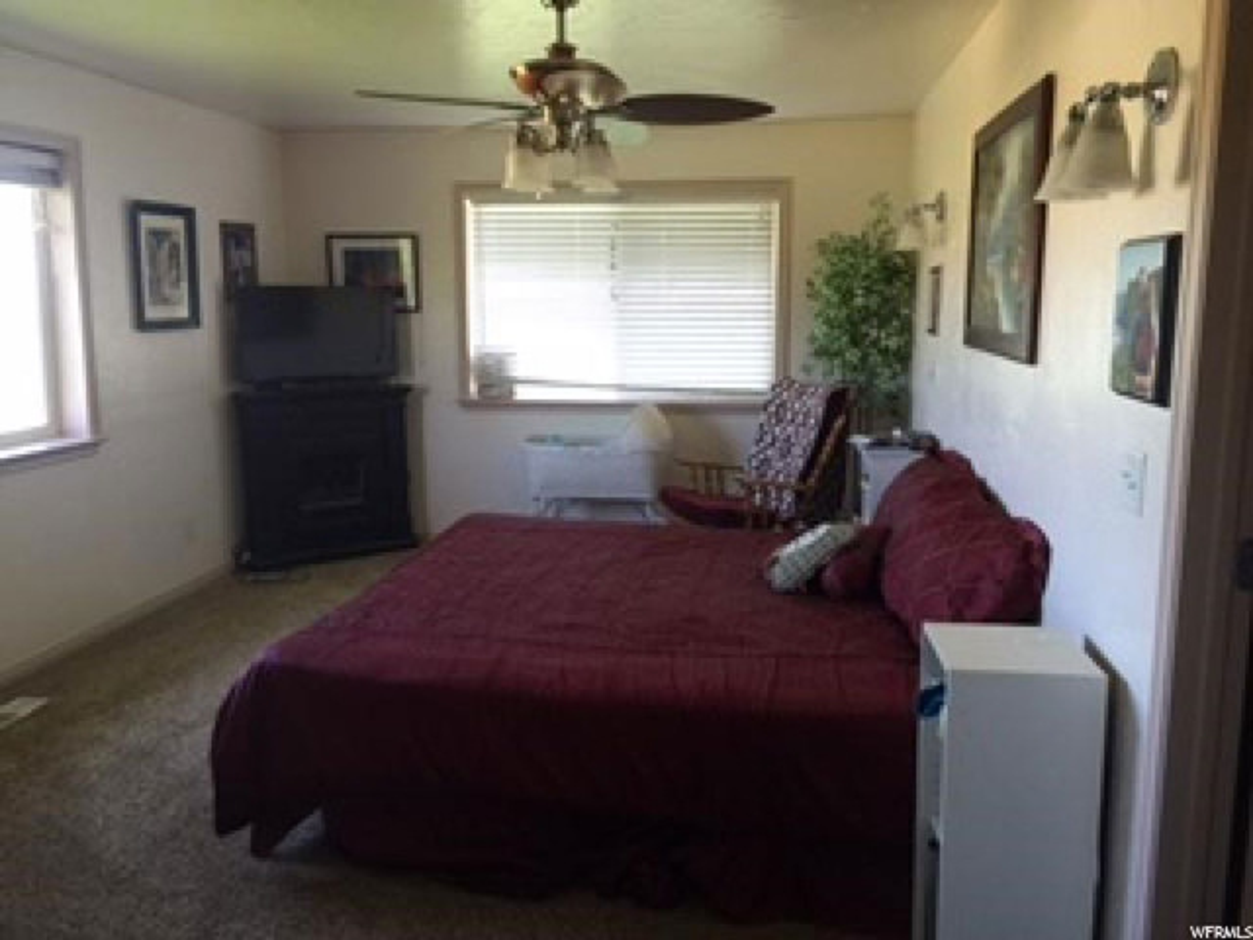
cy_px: 470
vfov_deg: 48.2
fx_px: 1050
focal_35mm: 29
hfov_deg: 61.7
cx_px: 626
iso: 50
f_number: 2.2
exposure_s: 1/30
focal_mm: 4.15
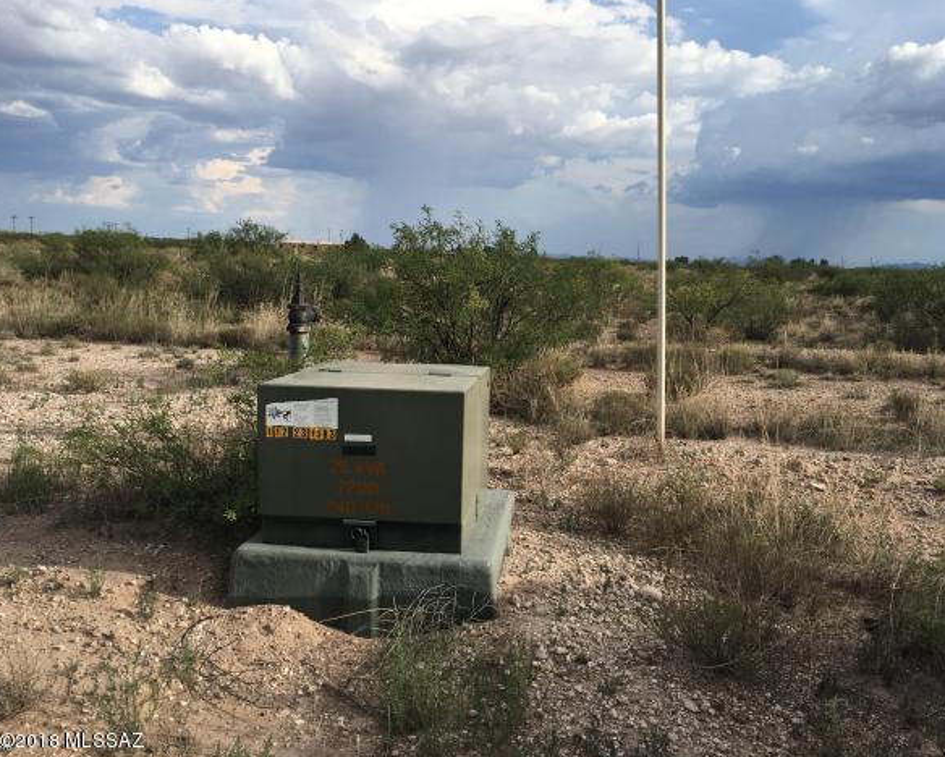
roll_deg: -1.4
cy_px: 385
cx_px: 508
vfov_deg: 47.2
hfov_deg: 57.1
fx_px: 868
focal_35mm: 31
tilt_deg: -9.0
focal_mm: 4.15
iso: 25
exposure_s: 1/1451
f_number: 2.2
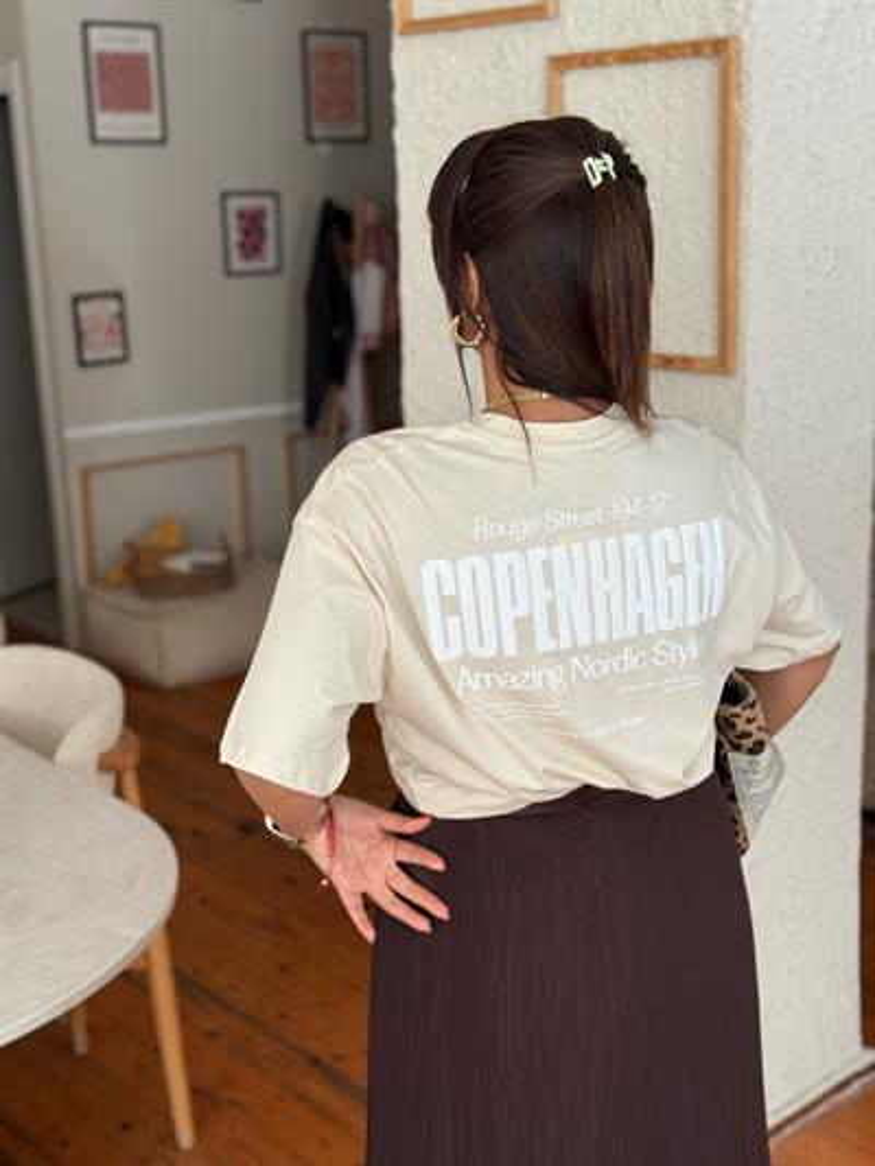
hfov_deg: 30.3
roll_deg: +1.3
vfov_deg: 39.6
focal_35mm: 48
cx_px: 438
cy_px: 583
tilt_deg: -13.3
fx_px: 1617
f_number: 1.78
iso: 100
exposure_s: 1/91
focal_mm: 6.76
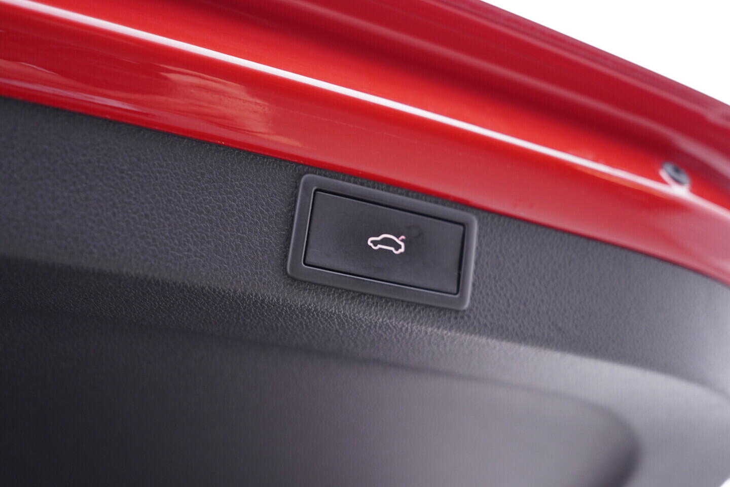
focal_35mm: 36
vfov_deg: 36.9
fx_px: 730
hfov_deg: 53.1
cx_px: 365
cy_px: 244
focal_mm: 24
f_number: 2.8
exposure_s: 1/40
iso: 320
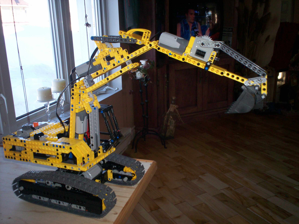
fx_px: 311
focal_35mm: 36
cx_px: 150
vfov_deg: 39.7
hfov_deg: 51.4
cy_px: 112
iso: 140
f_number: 4.5
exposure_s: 1/60
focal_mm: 6
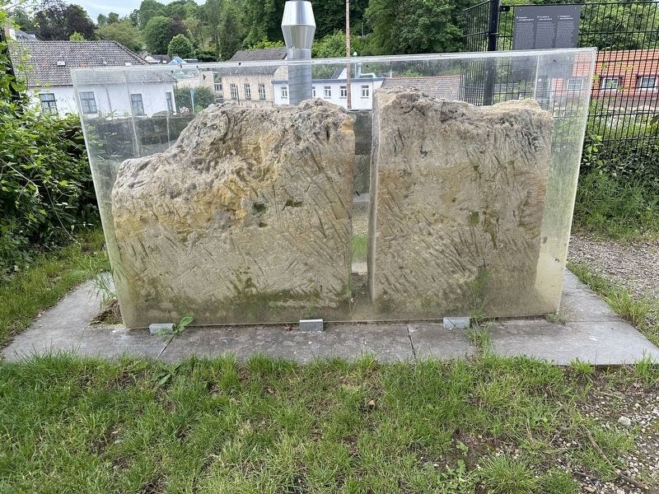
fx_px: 457
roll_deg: +2.5
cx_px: 330
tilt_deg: -19.2
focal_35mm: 24
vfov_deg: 56.8
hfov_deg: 71.6
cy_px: 247
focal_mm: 6.86
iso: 80
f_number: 1.78
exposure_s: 1/680
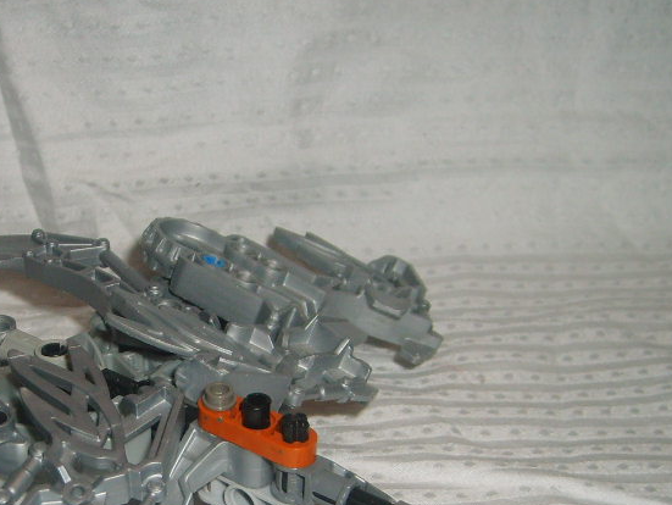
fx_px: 1263
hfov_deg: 29.4
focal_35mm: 65
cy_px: 414
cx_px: 178
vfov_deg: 22.3
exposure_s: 1/45
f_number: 2.8
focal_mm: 5.8
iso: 100
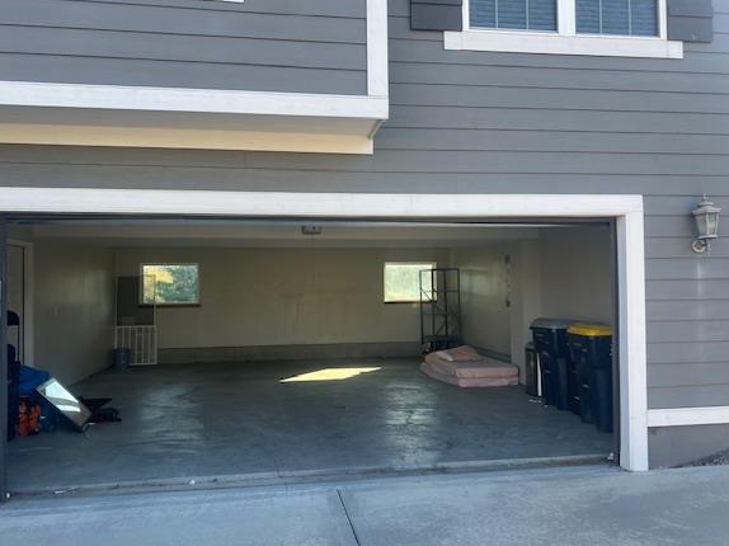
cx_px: 356
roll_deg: +0.7
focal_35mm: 29
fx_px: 610
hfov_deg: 61.7
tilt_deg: +0.5
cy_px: 273
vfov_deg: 48.2
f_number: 1.5
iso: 50
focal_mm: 5.7
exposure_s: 1/588
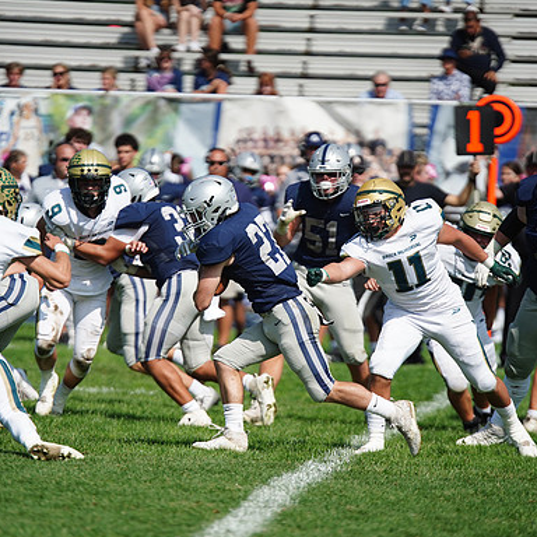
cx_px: 232
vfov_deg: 4.6
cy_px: 269
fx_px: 6757
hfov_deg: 4.6
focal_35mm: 385
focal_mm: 300
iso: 500
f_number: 2.8
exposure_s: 1/8000
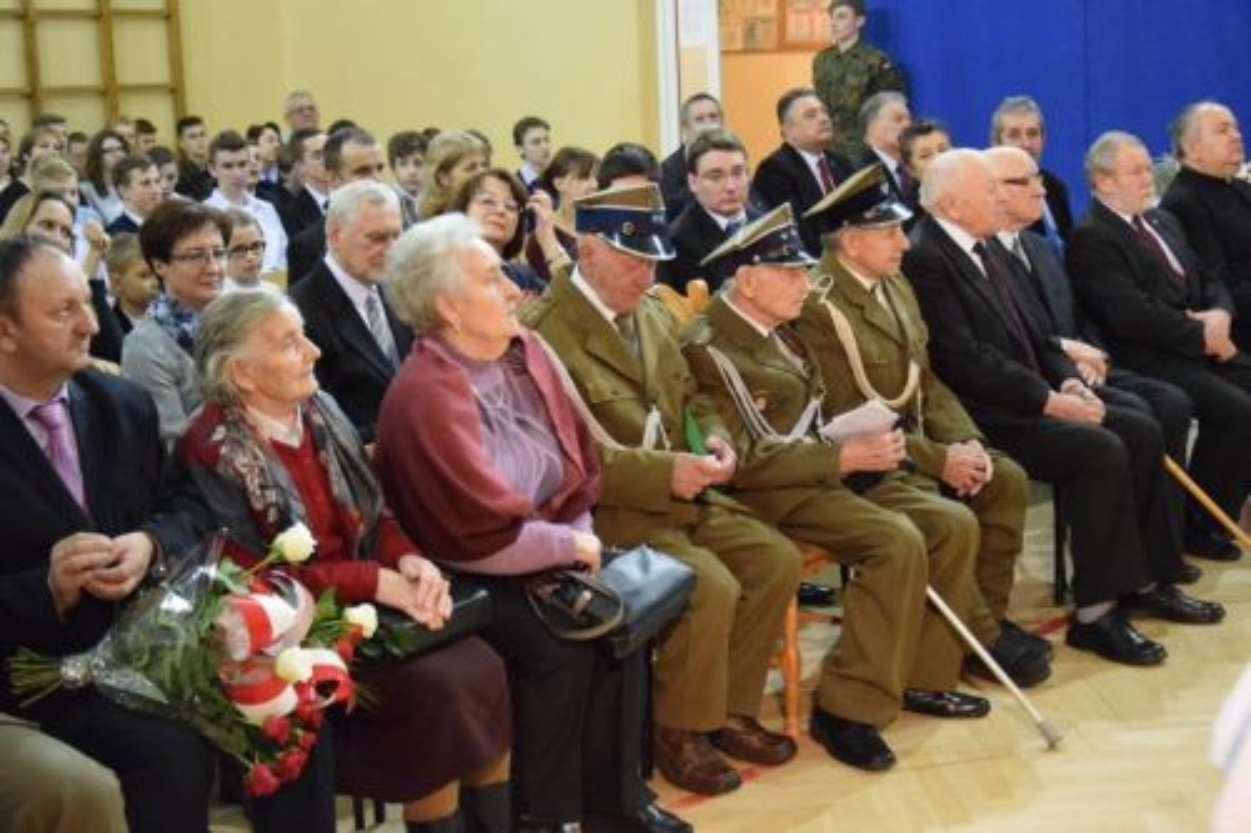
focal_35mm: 52
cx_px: 626
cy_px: 416
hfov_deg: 37.9
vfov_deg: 25.7
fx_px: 1824
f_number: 4.5
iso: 5600
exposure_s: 1/60
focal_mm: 35
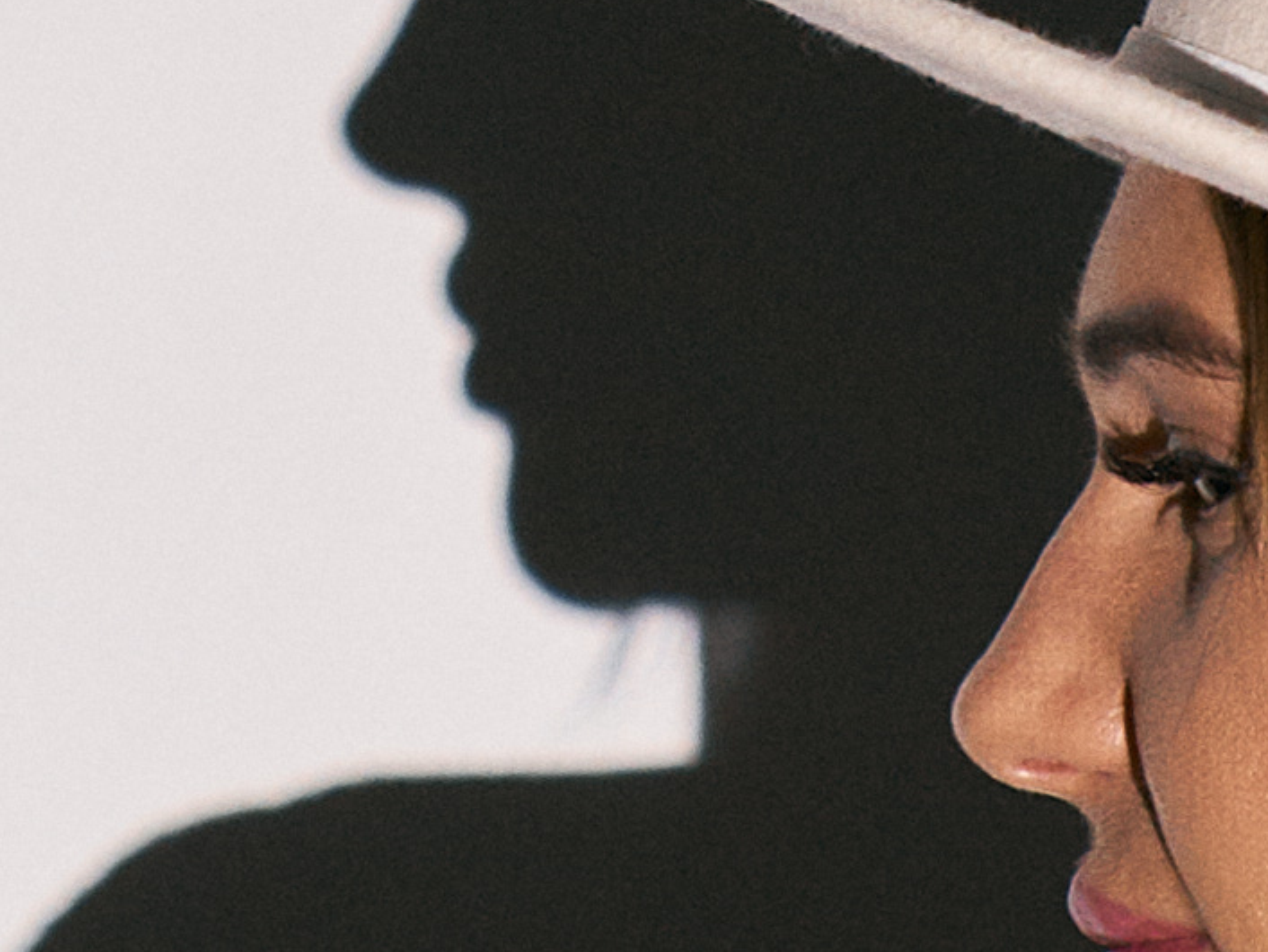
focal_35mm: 558
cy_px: -269
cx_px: 287
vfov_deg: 2.7
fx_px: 20447
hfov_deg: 3.6
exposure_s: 1/80
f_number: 3.2
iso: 400
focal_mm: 70
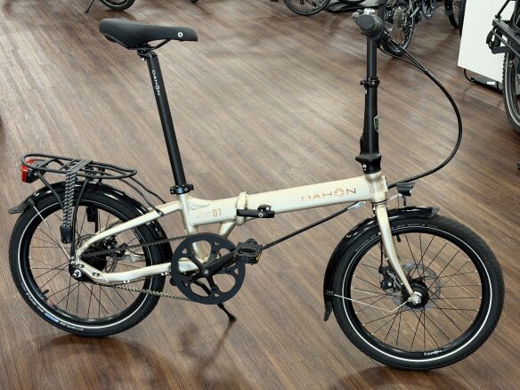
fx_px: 721
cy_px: 195
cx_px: 260
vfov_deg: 30.3
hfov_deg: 39.7
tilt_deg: -26.7
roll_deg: -1.1
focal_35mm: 48
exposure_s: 1/50
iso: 100
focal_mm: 6.76
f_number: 1.78
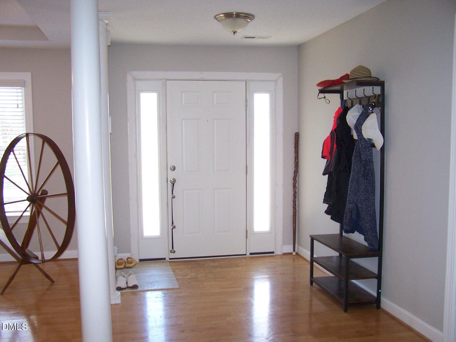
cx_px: 228
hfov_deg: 49.0
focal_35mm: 38
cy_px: 171
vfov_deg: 37.7
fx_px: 501
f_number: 2.8
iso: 140
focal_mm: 6.3
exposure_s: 1/60
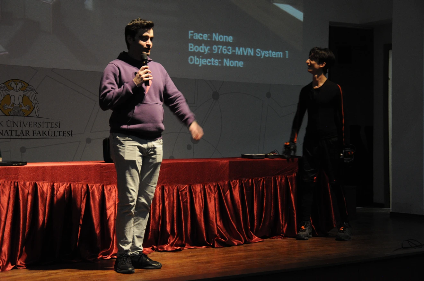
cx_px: 212
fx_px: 847
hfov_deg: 28.1
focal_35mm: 72
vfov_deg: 18.9
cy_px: 140
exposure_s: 1/30
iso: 1600
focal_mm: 48
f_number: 4.8
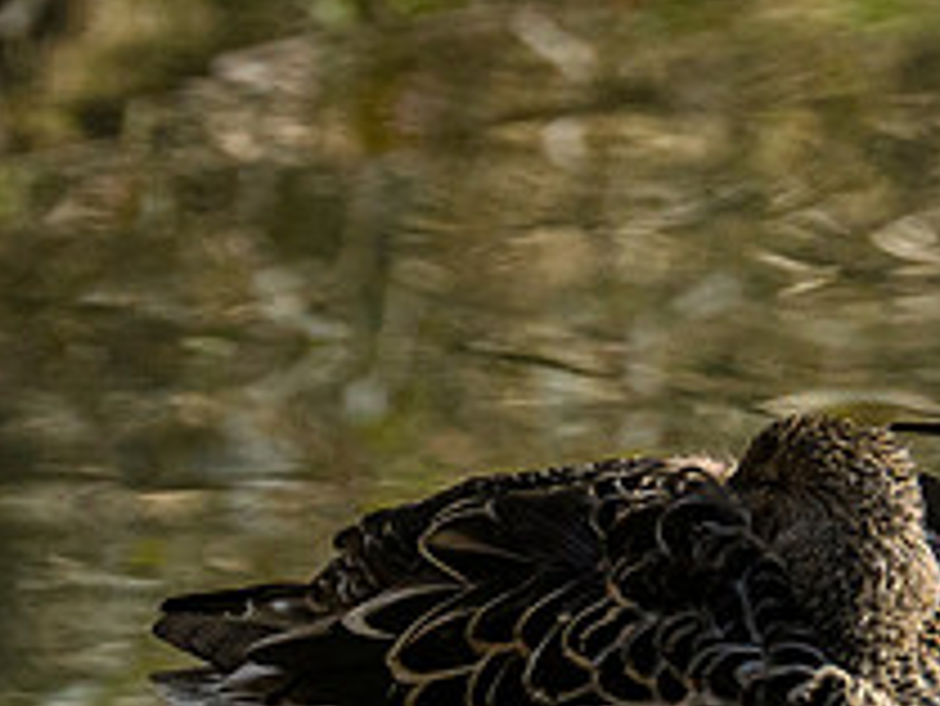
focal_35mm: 2100
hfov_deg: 0.9
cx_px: 1216
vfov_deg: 0.7
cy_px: 224
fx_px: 57058
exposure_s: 1/2000
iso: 1600
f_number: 9
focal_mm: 400
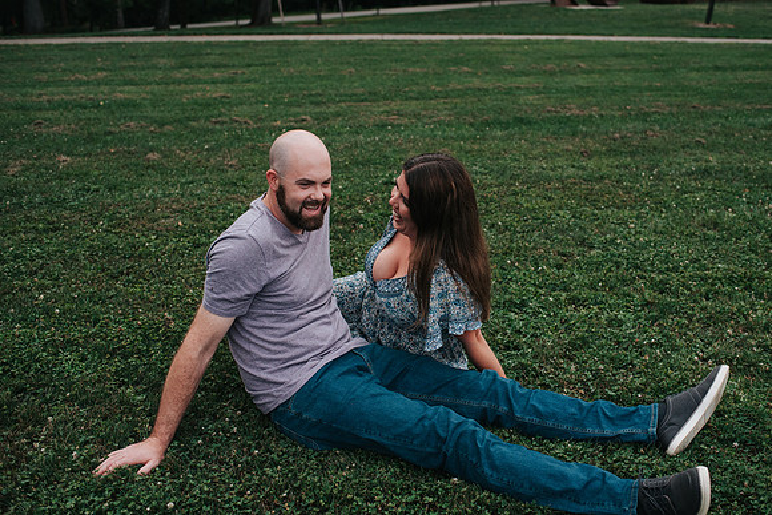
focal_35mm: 38
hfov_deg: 50.9
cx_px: 408
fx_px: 811
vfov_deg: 35.2
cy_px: 257
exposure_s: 1/1250
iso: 1000
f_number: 2.8
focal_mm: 35
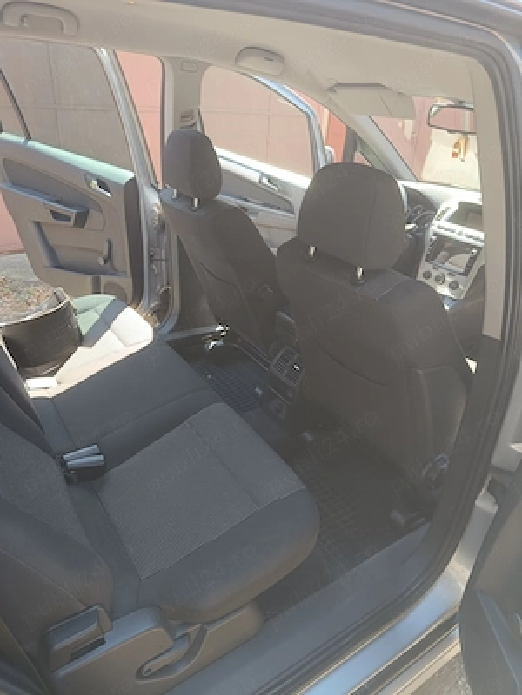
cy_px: 348
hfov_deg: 56.8
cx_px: 261
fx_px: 483
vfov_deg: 71.6
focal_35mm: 24
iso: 59
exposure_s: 1/102
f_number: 1.88
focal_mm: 5.59
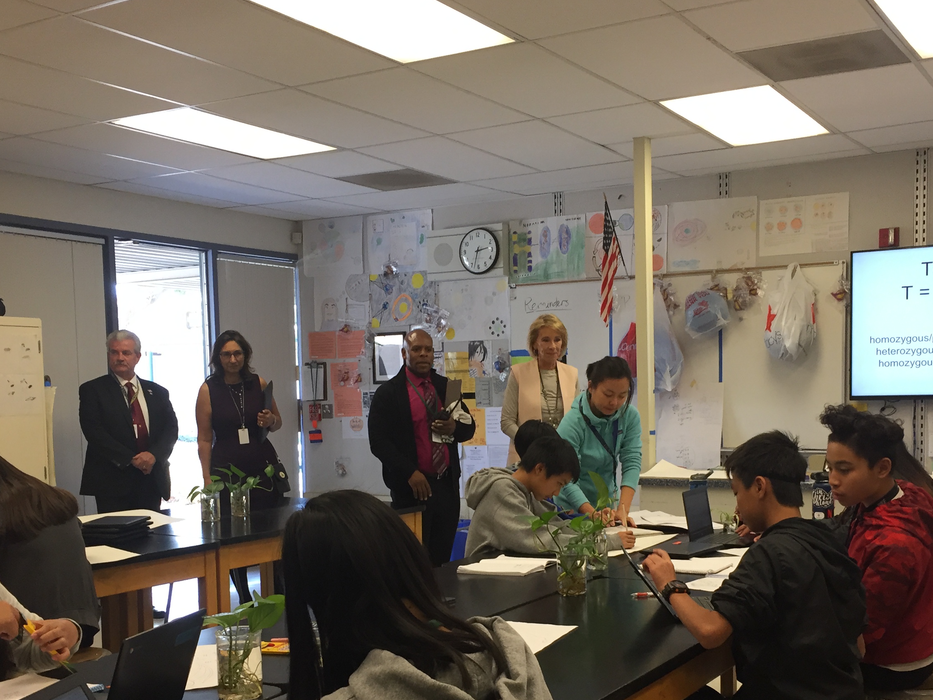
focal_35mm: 42
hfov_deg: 44.8
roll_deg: +0.3
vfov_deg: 34.0
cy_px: 472
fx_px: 1132
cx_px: 482
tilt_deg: -4.9
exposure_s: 1/30
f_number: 2.2
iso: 40
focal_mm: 4.15
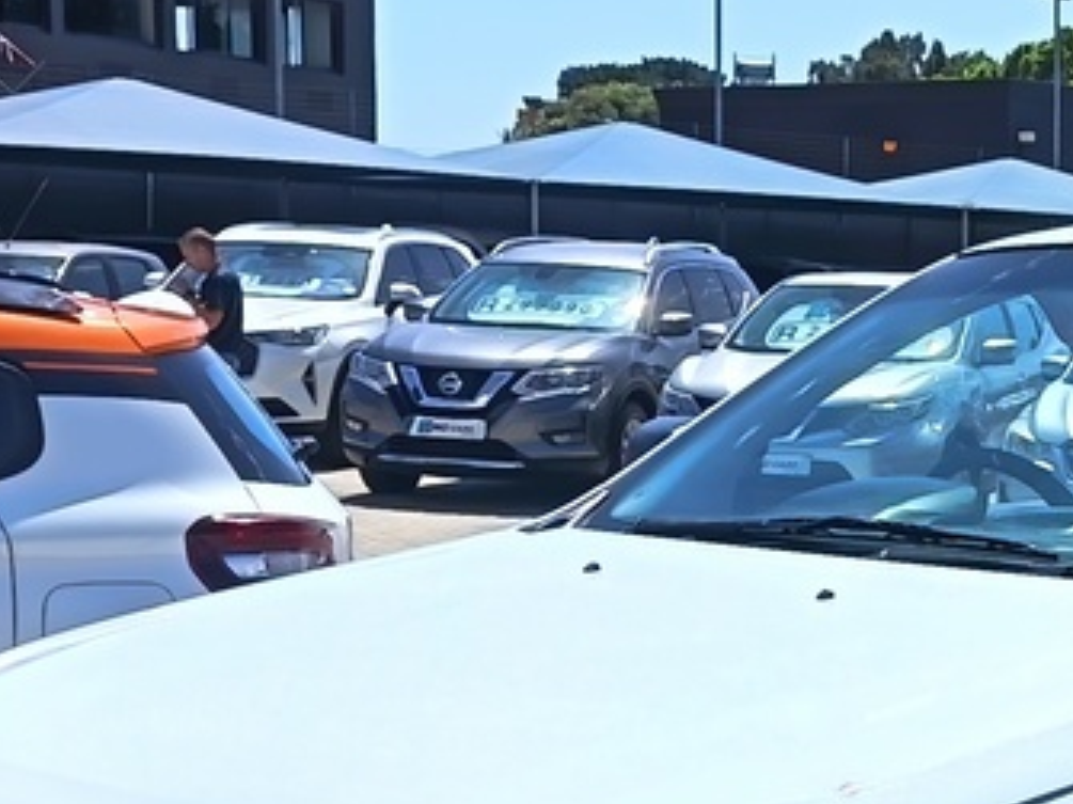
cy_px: 887
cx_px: 1153
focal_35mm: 101
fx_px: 3130
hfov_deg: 18.8
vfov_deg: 14.3
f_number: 1.75
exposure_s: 1/985
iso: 100
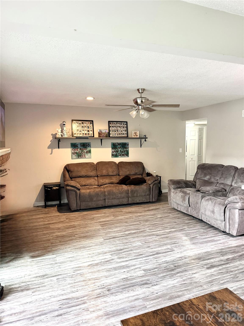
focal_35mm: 24
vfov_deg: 71.6
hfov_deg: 56.8
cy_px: 163
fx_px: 226
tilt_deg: -5.7
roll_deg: -0.9
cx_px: 122
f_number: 1.78
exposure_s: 1/60
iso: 320
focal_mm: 6.76
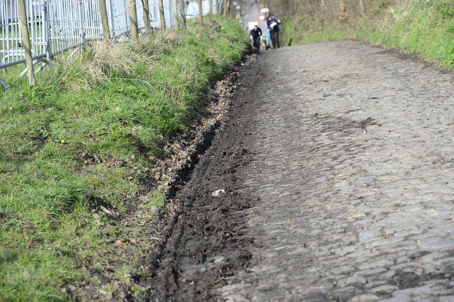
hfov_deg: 20.0
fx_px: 1285
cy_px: 151
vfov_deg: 13.4
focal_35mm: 102
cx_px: 227
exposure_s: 1/1000
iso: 500
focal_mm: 102
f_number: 5.6
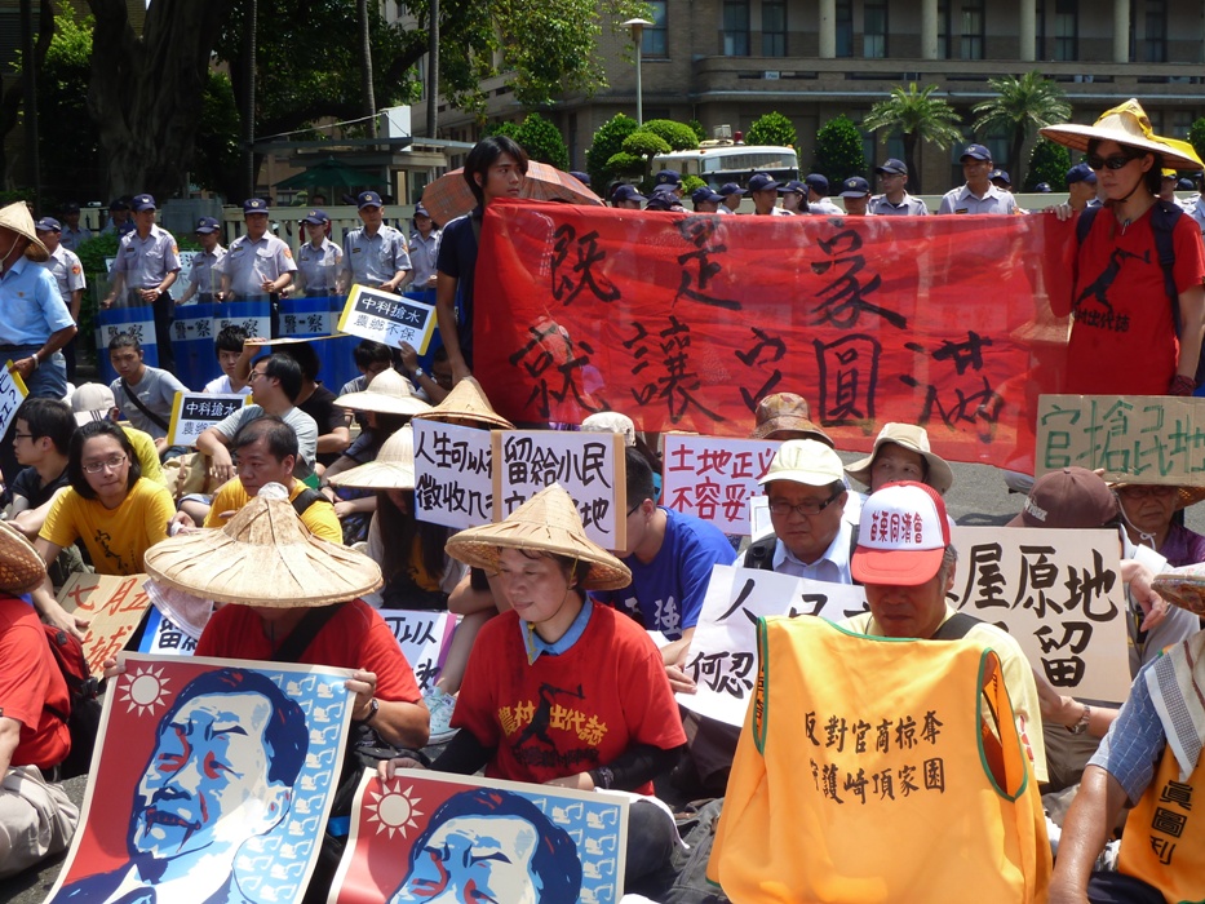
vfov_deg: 30.3
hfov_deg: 39.7
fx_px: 1671
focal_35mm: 48
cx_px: 602
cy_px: 452
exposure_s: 1/320
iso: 80
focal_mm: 7.9
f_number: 4
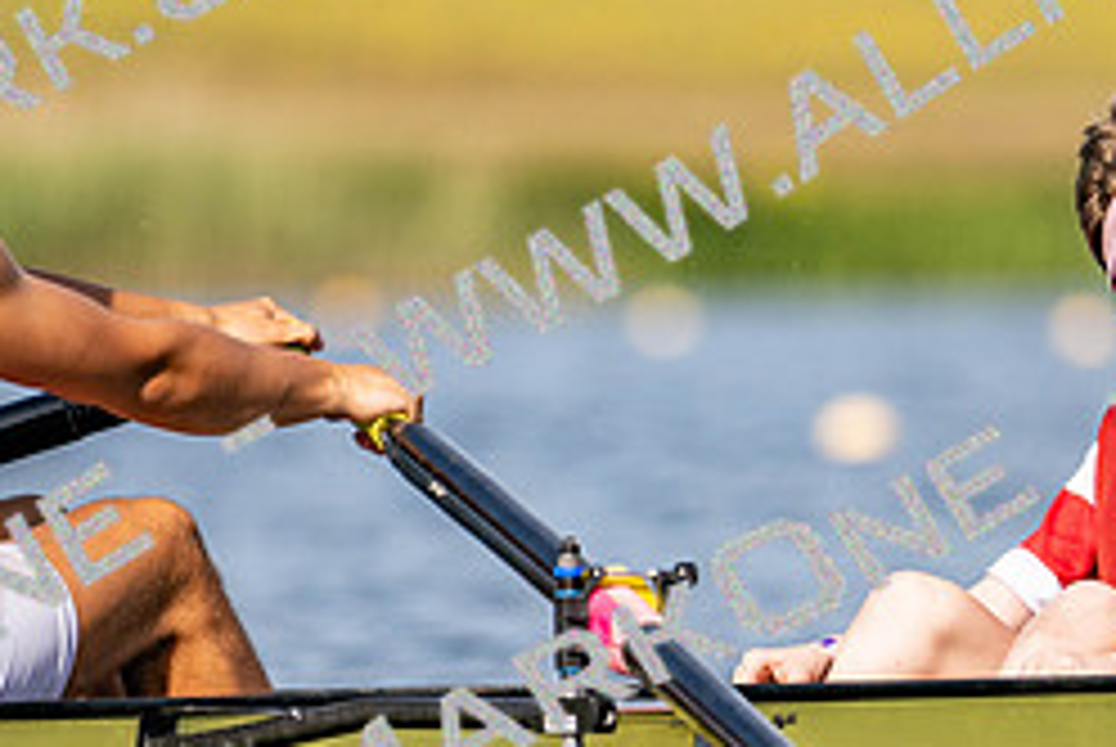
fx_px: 28988
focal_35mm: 934
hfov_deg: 2.2
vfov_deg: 1.5
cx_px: 904
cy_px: 412
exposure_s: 1/2500
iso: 160
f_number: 4.5
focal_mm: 400
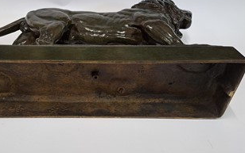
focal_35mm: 33
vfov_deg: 38.4
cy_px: 70
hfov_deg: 57.3
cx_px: 91
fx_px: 221
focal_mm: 5.23
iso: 100
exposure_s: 1/60
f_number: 1.8
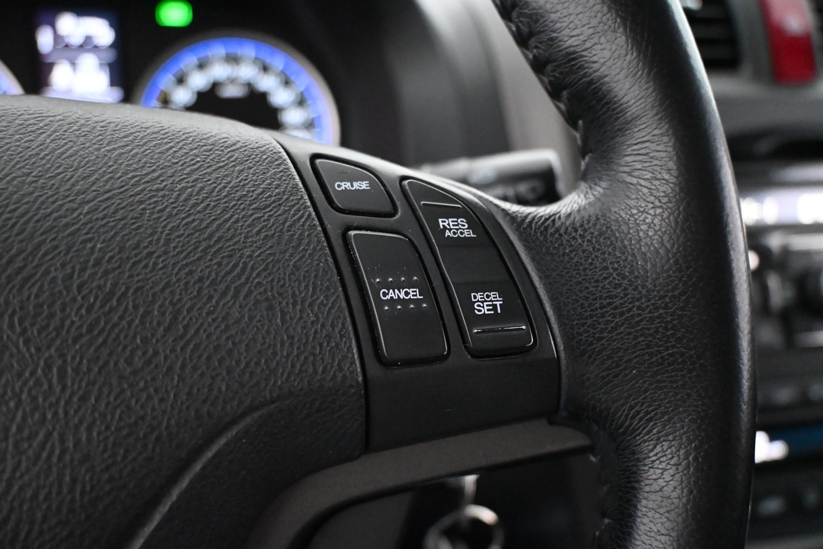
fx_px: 703
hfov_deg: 60.7
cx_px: 412
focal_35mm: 31
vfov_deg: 42.6
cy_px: 274
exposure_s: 1/60
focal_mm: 20.5
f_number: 3.8
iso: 9000
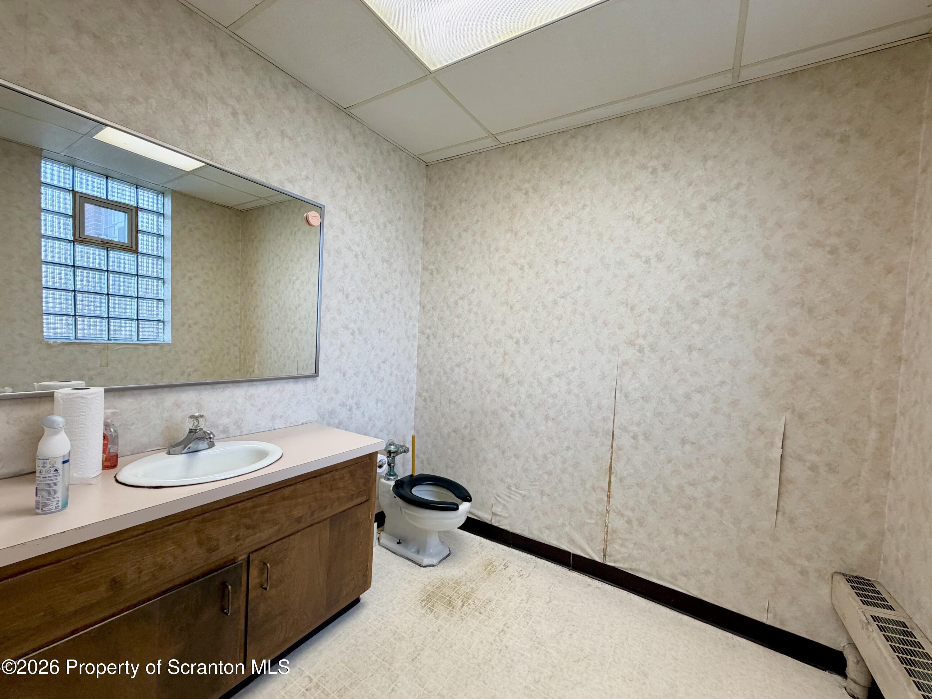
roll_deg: -2.7
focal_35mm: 14
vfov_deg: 85.7
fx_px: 377
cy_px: 350
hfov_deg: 102.1
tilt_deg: -2.0
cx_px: 466
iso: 125
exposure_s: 1/120
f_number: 2.2
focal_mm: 2.22
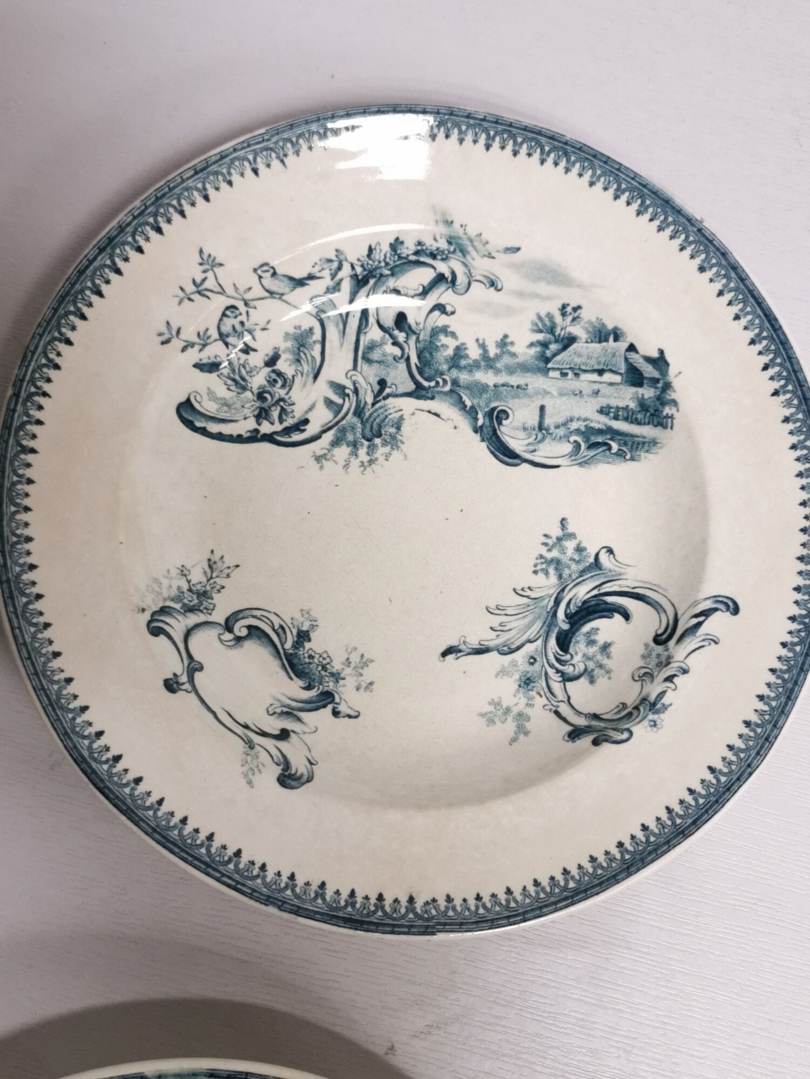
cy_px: 540
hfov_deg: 31.5
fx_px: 1435
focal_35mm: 46
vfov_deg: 41.2
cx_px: 405
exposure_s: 1/50
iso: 125
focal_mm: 5.58
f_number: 1.8
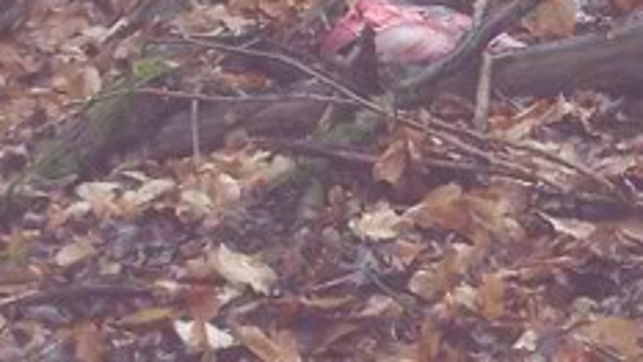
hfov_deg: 10.4
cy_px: 307
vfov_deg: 6.1
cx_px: 1018
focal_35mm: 198
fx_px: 3375
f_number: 3.4
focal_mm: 8.6
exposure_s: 1/60
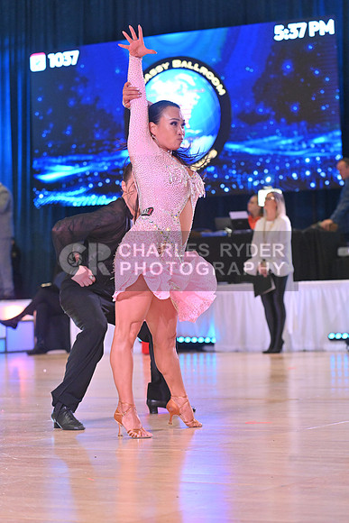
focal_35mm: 112
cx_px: 174
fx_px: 1628
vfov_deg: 18.3
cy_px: 262
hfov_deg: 12.2
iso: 4000
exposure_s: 1/400
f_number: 5
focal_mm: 112
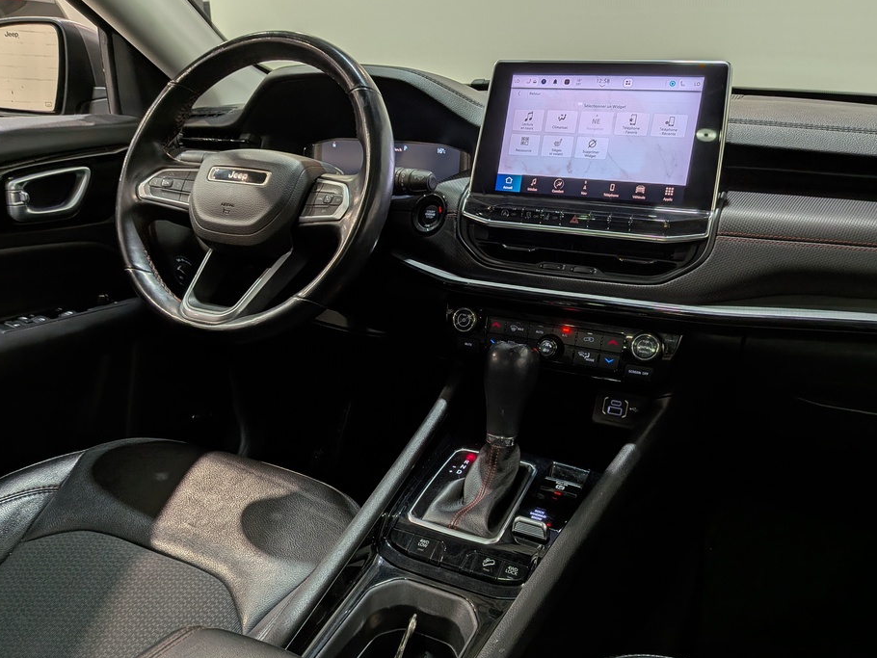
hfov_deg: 65.3
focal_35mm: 27
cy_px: 337
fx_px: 684
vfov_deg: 51.4
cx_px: 436
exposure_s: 1/327
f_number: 1.7
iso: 26
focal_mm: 4.53
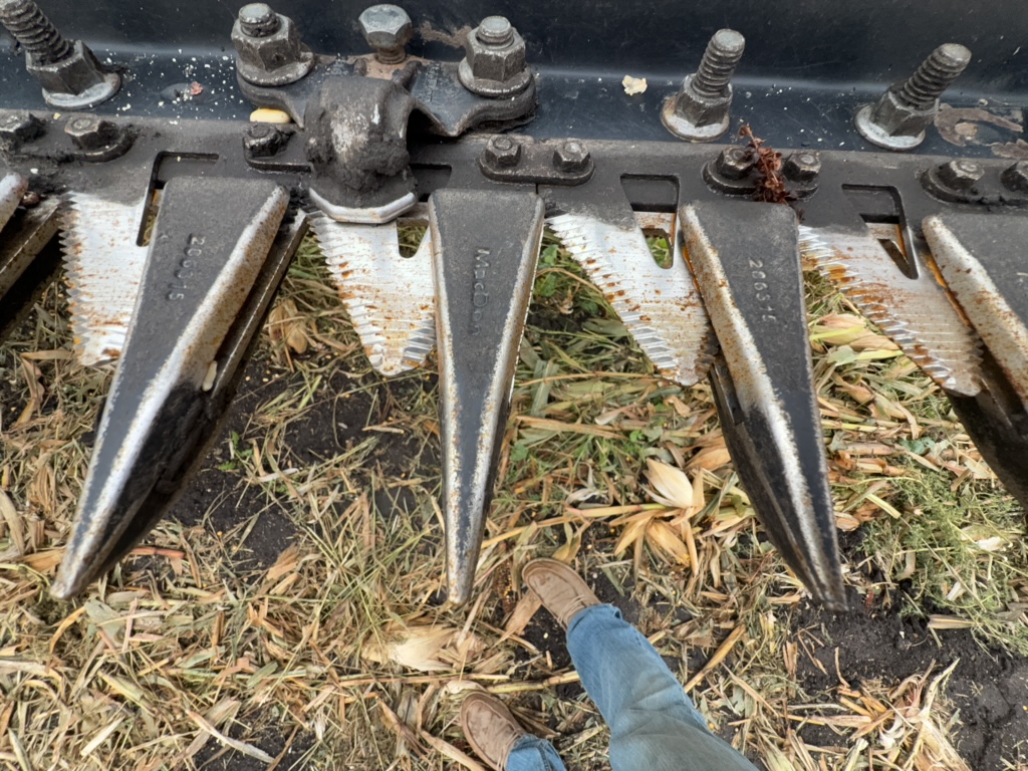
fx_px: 416
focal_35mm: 14
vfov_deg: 85.7
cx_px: 514
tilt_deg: -79.2
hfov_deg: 102.1
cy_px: 386
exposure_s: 1/114
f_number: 2.2
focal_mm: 2.22
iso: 25
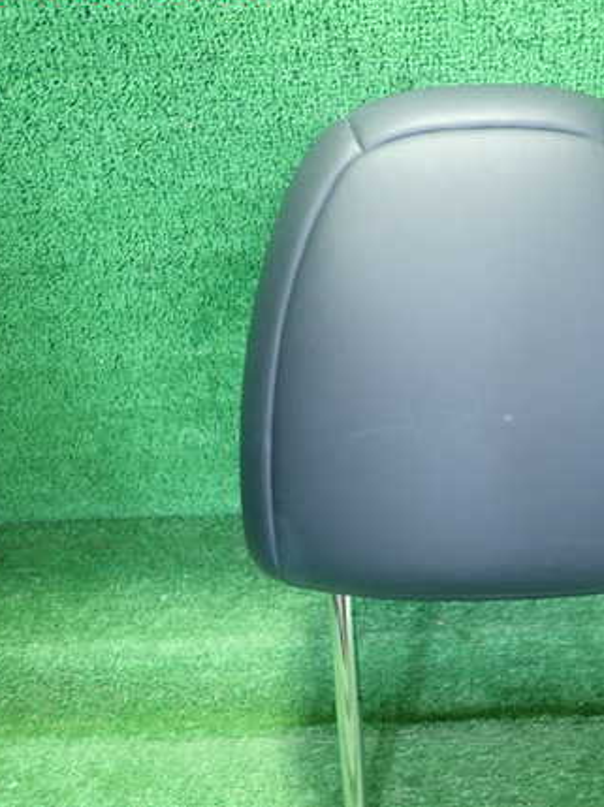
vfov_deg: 52.6
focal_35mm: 35
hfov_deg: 39.2
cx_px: 478
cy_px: 386
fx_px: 815
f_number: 2
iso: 250
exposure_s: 1/30
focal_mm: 4.5
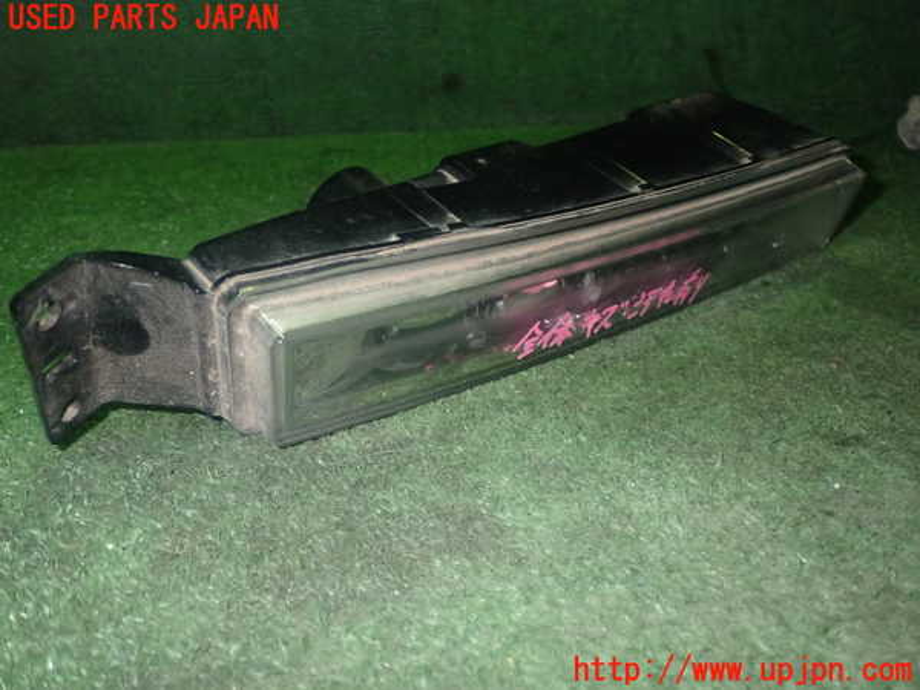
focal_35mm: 32
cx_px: 460
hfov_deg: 56.8
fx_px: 850
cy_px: 345
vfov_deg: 44.2
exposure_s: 1/30
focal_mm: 5.79
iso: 640
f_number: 7.1
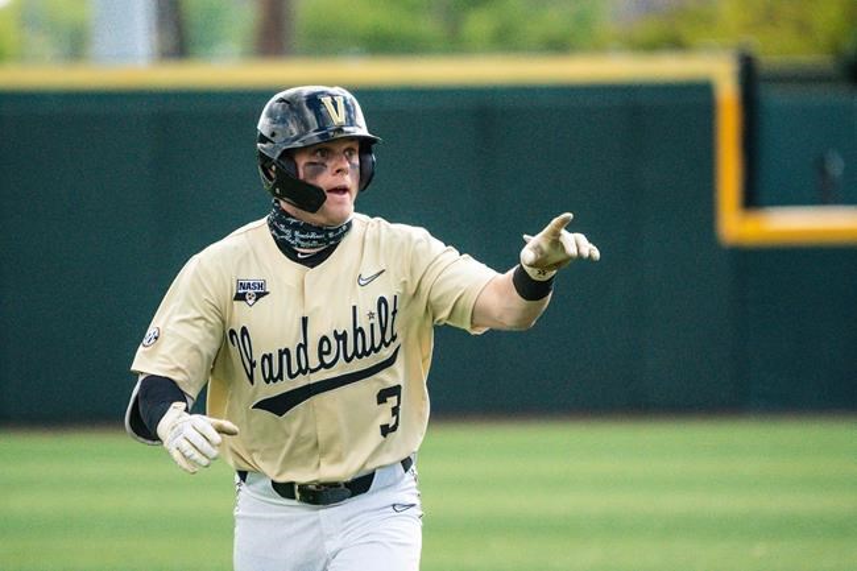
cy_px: 286
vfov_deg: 2.3
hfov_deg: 3.4
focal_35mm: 600
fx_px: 14279
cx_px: 428
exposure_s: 1/5000
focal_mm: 400
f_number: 5.6
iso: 5000
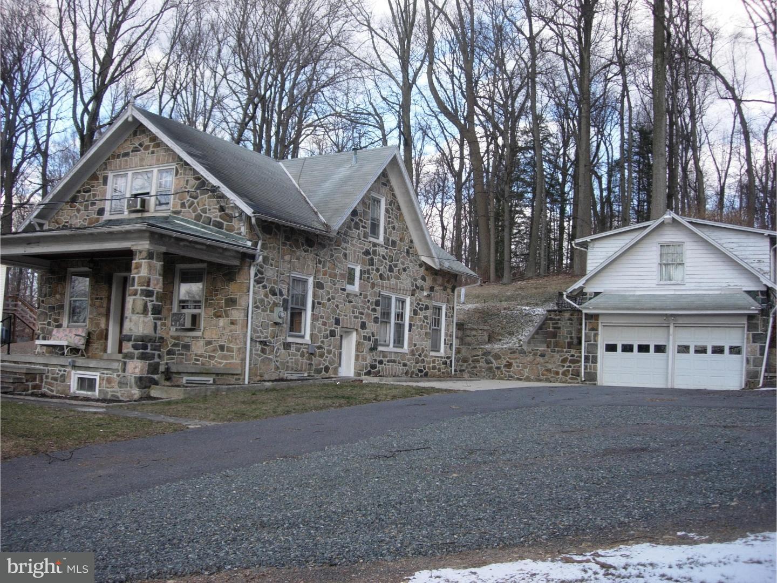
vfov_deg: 37.7
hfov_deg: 49.0
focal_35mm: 38
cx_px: 388
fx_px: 853
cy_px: 292
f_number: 2.8
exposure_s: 1/352
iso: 64
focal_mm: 7.8
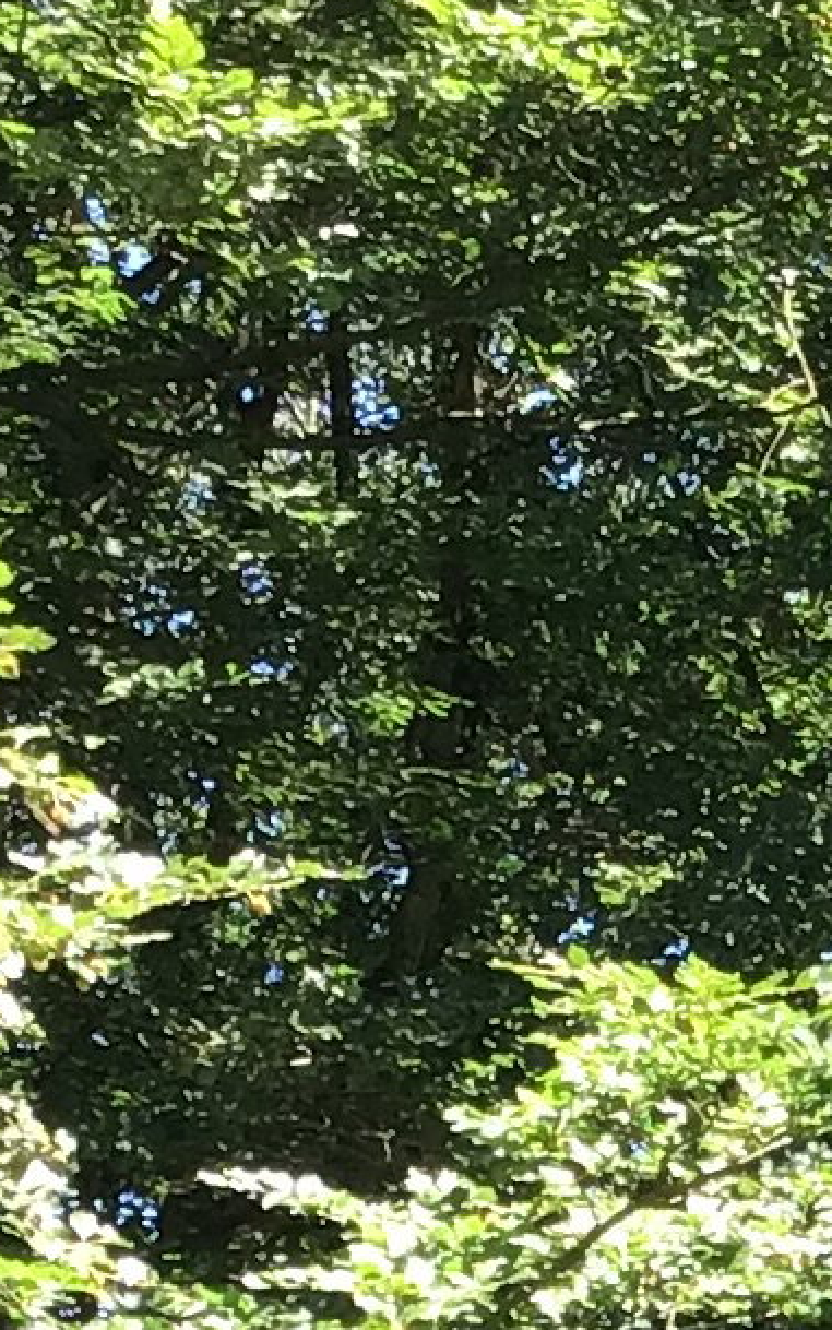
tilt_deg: +12.8
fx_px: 6381
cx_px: 1627
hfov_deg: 7.2
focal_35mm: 176
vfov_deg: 11.6
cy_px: 1721
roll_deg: +1.1
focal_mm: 3.3
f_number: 2.4
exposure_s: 1/100
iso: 25
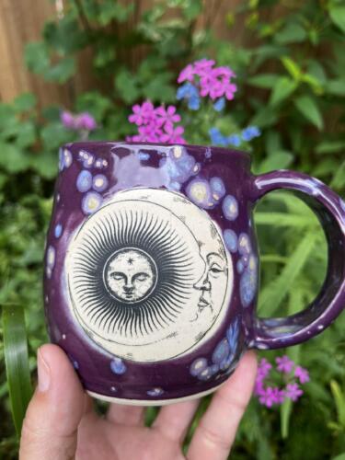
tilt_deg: -43.5
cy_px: 230
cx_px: 172
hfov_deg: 53.1
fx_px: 346
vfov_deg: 67.3
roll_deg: -3.0
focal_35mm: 26
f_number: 1.6
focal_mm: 5.1
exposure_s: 1/361
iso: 50
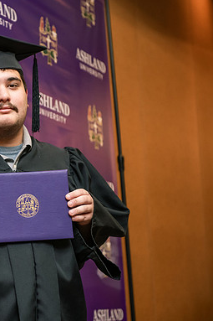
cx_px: -22
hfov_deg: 12.7
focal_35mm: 106
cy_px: 161
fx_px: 942
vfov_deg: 19.3
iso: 1600
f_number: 3.5
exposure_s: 1/200
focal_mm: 70
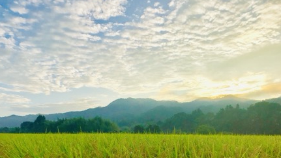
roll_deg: +0.5
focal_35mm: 34
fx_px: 253
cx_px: 128
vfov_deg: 34.1
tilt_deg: +5.1
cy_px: 111
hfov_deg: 58.0
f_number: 1.8
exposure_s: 1/2660
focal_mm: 3.99
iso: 20
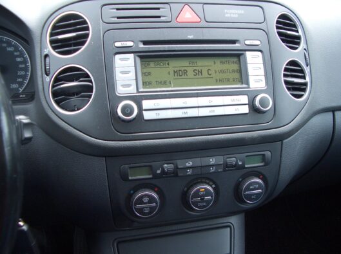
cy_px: 127
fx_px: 344
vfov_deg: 40.6
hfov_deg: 52.7
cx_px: 170
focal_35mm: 35
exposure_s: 1/80
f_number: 2.6
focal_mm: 5.8
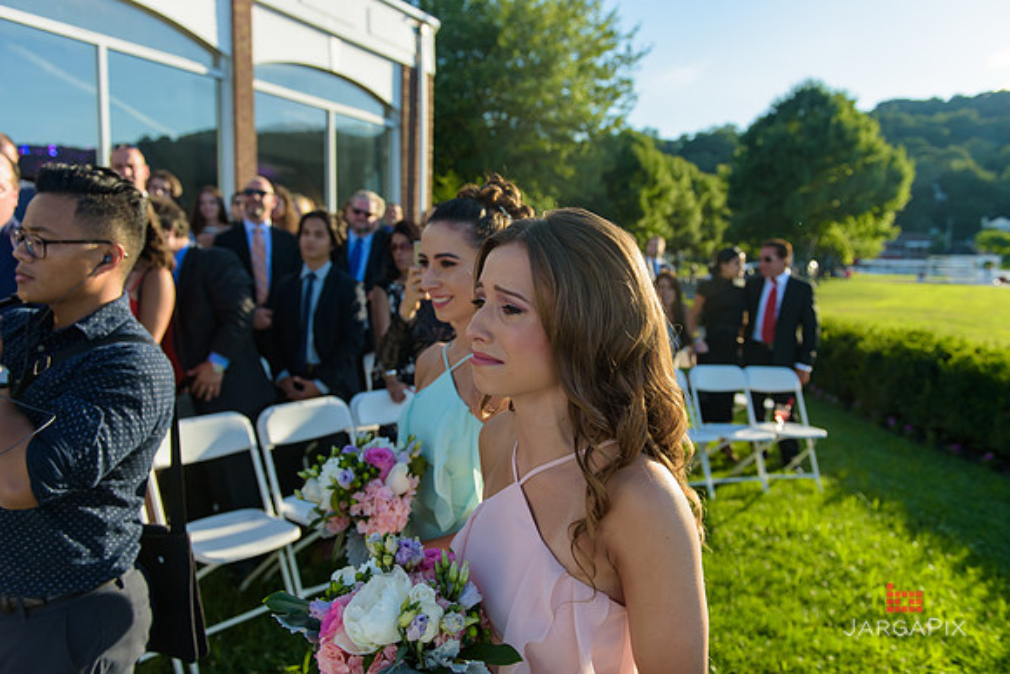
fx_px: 730
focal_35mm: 26
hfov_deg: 69.4
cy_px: 337
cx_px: 505
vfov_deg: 49.6
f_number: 3.2
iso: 200
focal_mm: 26
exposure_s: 1/1600
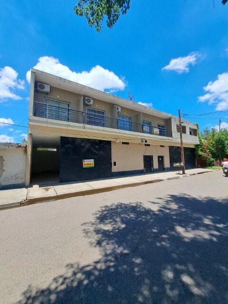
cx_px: 114
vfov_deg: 106.2
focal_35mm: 13
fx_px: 114
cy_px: 152
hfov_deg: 89.9
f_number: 2.2
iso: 50
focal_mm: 1.74
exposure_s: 1/1443
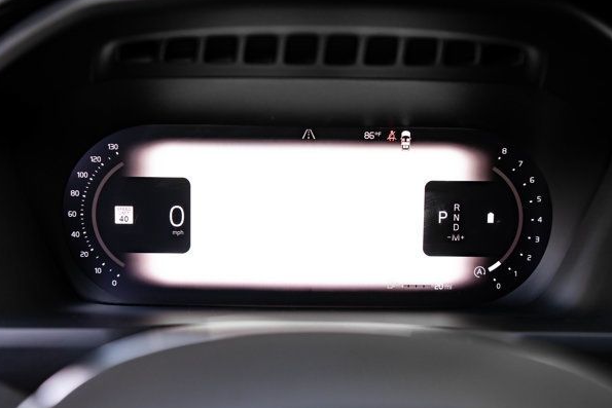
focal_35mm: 43
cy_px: 214
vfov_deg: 31.2
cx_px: 284
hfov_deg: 45.4
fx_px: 731
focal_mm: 40
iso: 640
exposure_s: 1/200
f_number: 4
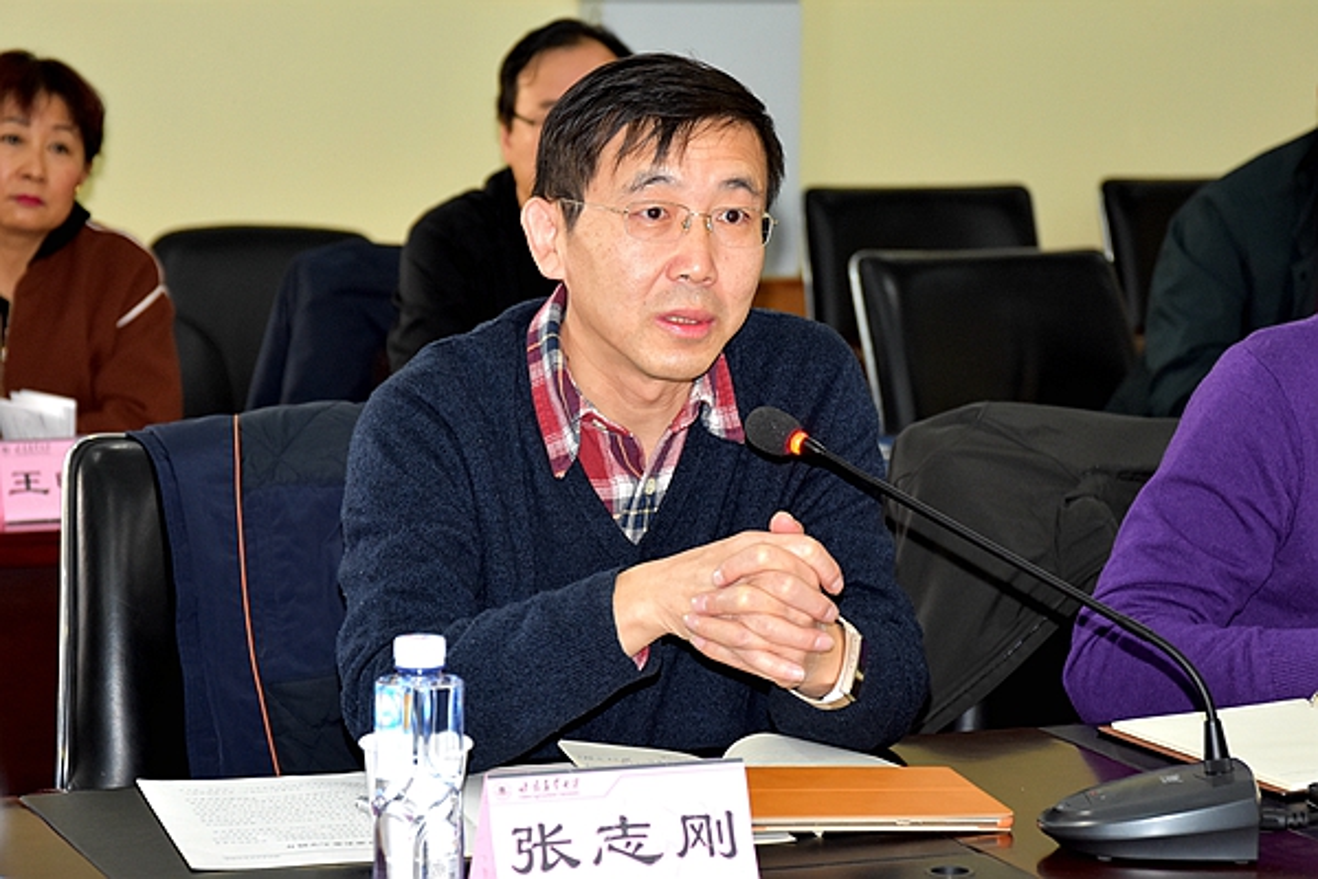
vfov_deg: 14.7
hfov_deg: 21.9
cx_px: 659
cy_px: 440
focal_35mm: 93
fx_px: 3405
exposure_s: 1/60
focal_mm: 62
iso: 1100
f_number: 4
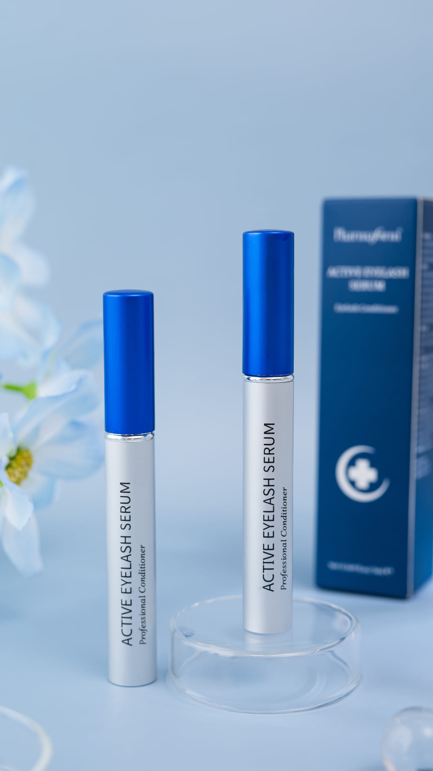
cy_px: 392
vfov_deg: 36.6
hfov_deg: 21.1
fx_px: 1164
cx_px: 233
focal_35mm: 57
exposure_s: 1/125
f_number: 5
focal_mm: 50
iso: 200
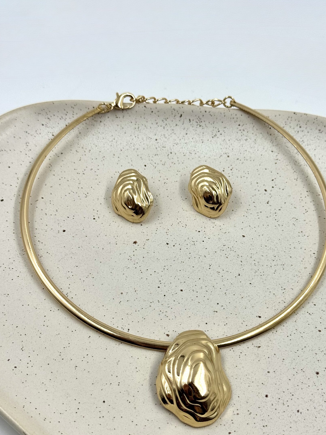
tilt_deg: -55.4
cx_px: 188
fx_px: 716
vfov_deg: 33.7
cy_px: 250
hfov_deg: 25.6
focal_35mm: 57
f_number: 1.78
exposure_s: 1/1076
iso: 64
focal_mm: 6.76
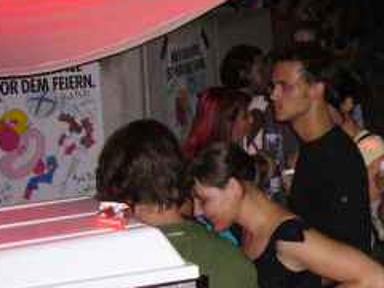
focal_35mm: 102
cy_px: 146
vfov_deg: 14.5
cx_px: 459
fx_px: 1131
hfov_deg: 18.3
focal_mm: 5.8
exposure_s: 1/60
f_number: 2.8
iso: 400
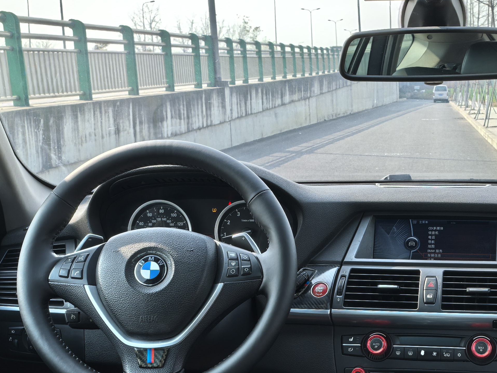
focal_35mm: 58
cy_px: 278
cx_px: 433
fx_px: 833
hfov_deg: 31.9
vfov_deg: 25.0
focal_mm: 6.98
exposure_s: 1/100
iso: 125
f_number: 4
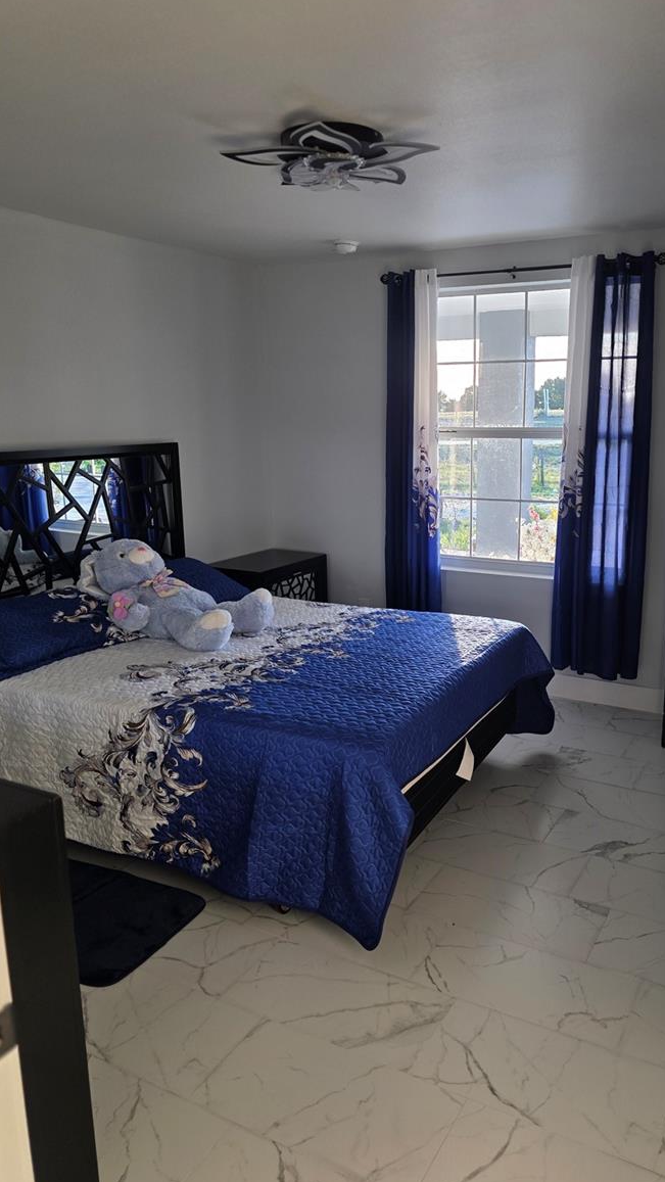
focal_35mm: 26
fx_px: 815
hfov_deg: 43.8
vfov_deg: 71.9
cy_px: 583
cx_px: 442
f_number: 1.7
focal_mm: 6.3
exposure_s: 1/120
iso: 80
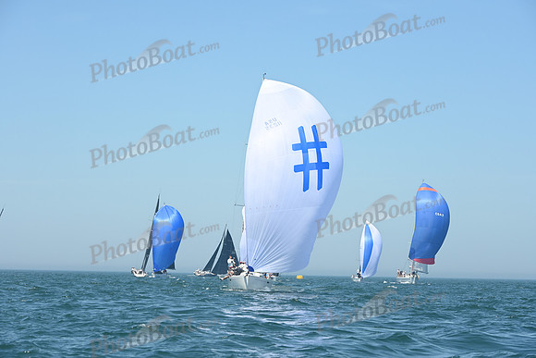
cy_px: 179
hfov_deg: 19.5
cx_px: 268
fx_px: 1564
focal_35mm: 105
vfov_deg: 13.0
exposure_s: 1/1000
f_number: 7.1
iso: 320
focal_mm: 105
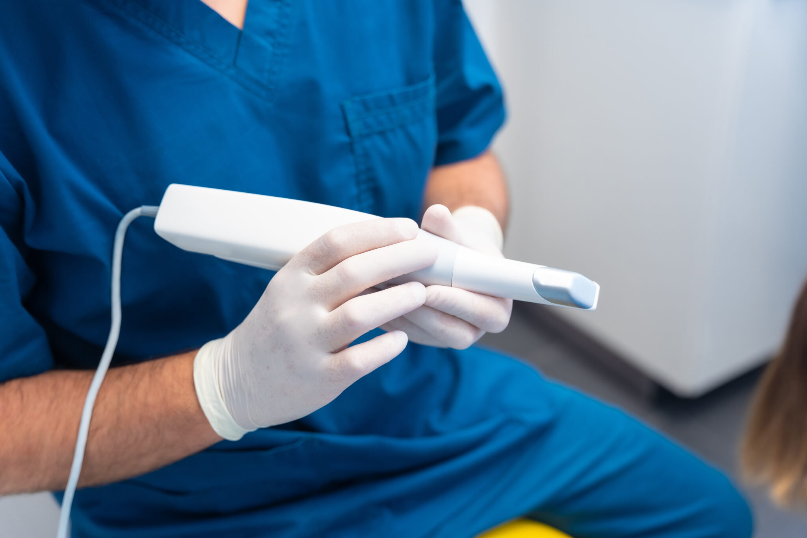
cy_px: 269
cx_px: 404
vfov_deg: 30.3
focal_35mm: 44
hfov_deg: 44.2
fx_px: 993
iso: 640
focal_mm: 44.3
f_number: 2.8
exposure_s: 1/125
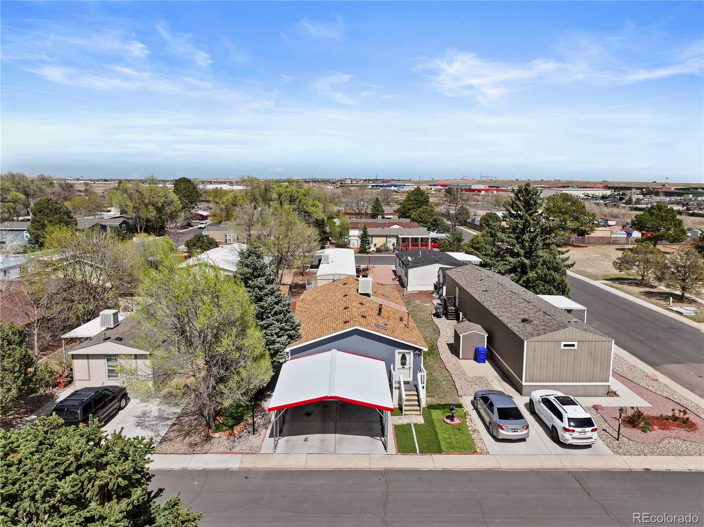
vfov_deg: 56.8
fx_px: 488
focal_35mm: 24
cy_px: 264
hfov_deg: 71.6
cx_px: 352
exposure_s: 1/120
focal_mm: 12.29
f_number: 2.8
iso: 120
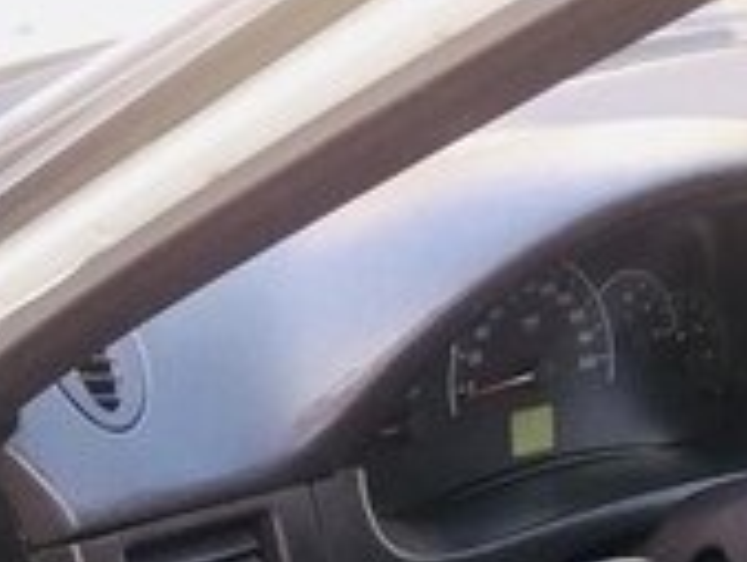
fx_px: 2440
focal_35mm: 113
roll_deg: -1.1
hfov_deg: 16.4
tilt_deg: -29.9
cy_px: 958
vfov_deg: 12.2
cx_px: -230
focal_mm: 4.15
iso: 50
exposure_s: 1/100
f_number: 2.2
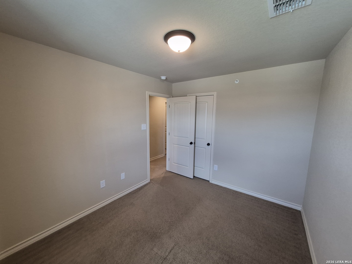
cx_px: 176
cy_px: 132
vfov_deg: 89.9
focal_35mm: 13
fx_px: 132
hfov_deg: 106.2
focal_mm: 1.74
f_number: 2.2
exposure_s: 1/60
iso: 200
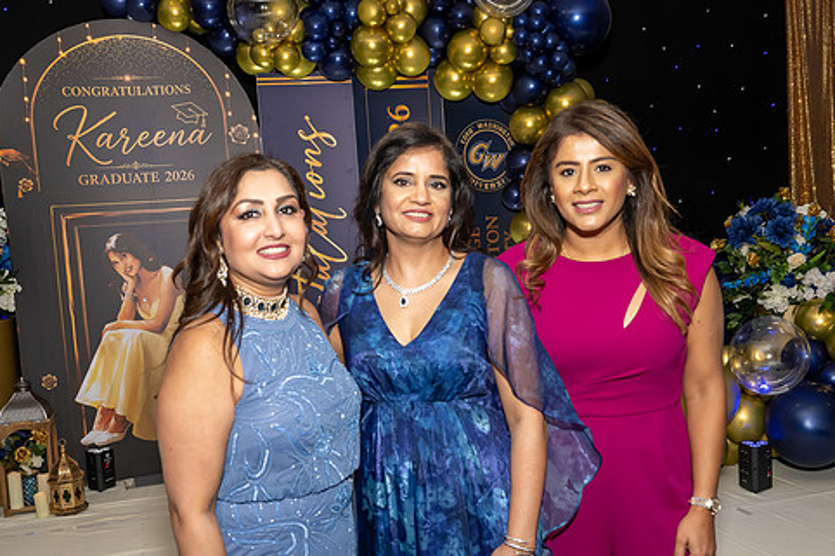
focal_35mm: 41
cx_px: 420
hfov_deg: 47.4
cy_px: 319
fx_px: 951
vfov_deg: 32.6
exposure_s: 1/250
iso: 800
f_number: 8
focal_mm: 27
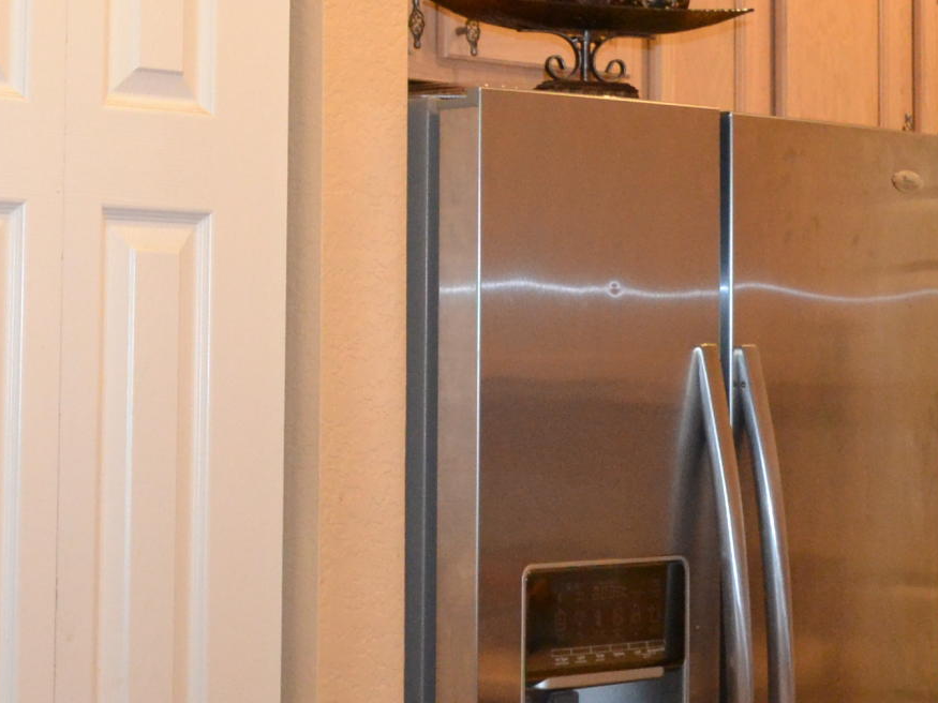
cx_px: 86
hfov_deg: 21.5
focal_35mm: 89
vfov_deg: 16.4
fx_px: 2411
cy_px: 103
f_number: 3.5
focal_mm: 18
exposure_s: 1/60
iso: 1400
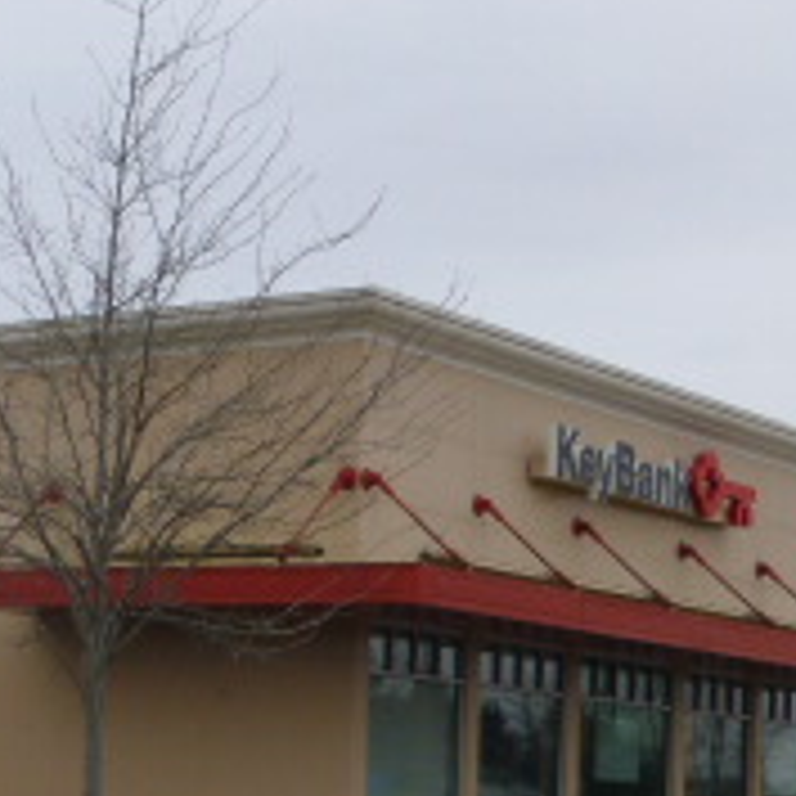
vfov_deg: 18.1
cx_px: -135
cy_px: 400
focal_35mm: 96
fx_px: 2498
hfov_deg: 17.4
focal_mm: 5.4
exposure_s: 1/200
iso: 100
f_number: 4
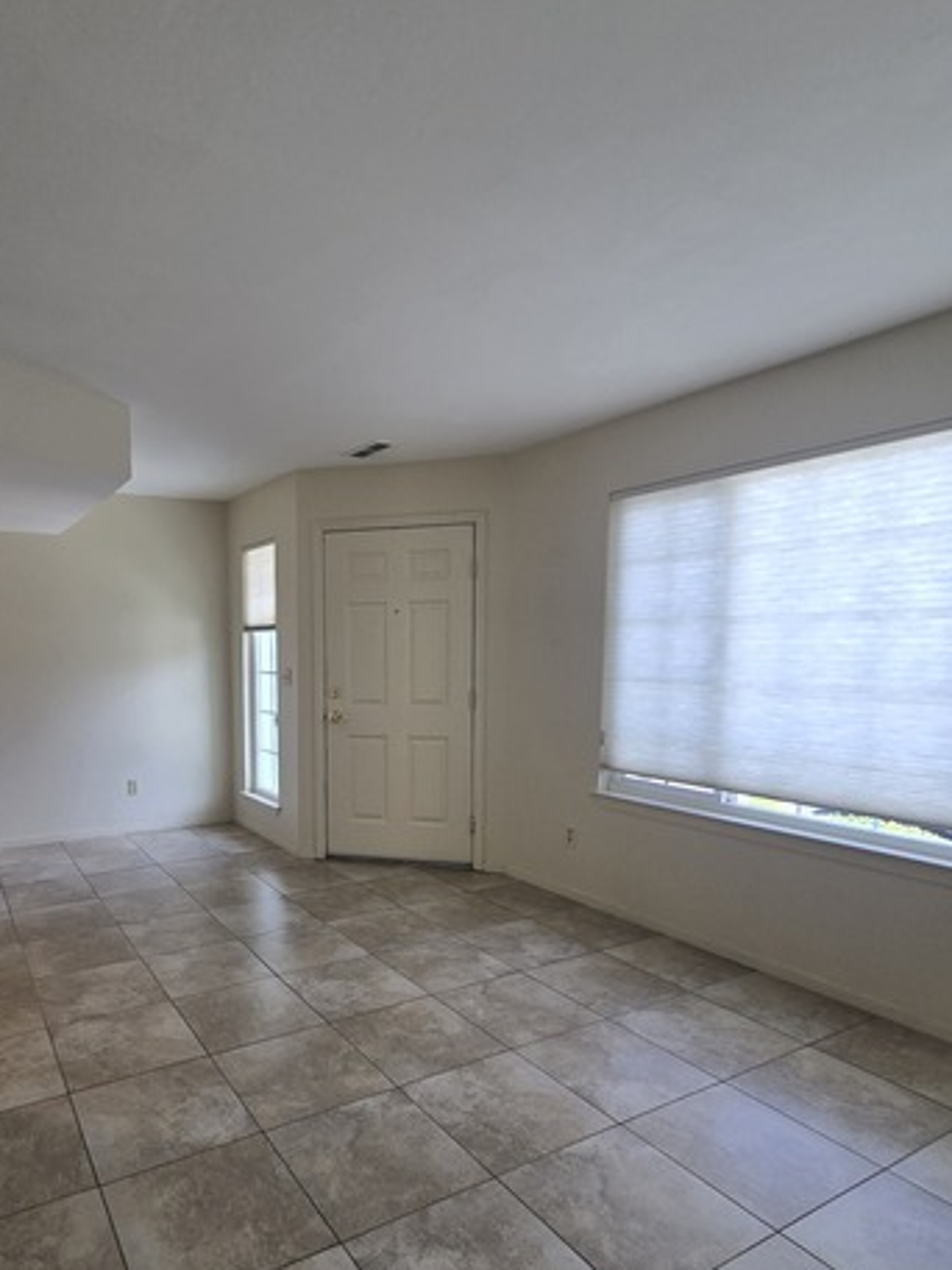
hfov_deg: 66.9
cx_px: 320
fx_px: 697
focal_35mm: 19
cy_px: 720
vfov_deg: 84.2
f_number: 2.2
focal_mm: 2.2
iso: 64
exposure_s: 1/120
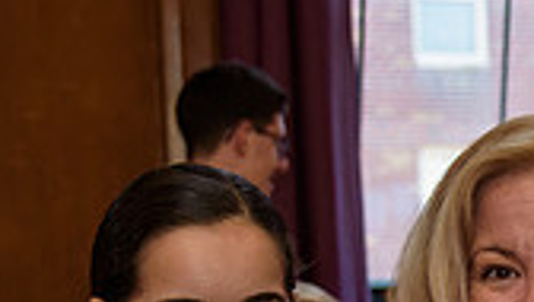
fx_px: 2254
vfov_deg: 7.4
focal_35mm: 159
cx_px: 734
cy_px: 536
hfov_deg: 13.0
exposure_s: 1/125
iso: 400
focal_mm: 44
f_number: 4
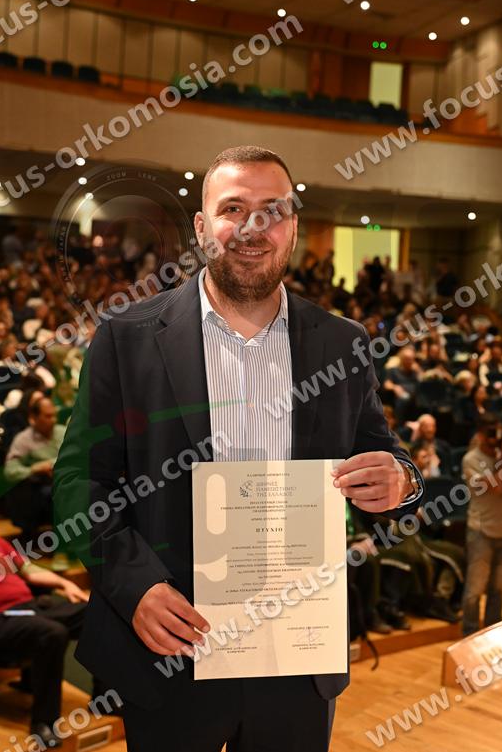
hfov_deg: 27.5
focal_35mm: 49
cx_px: 255
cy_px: 375
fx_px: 1024
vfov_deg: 40.3
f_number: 4
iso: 6400
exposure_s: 1/125
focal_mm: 48
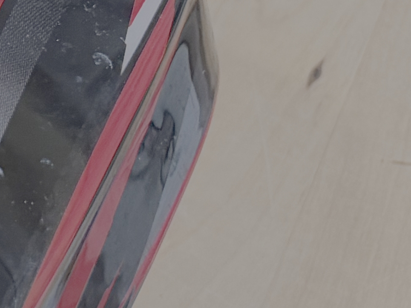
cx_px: -802
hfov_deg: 10.3
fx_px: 1686
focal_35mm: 142
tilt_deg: -47.8
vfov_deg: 10.4
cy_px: 307
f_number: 1.78
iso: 250
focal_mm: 6.76
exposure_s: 1/60
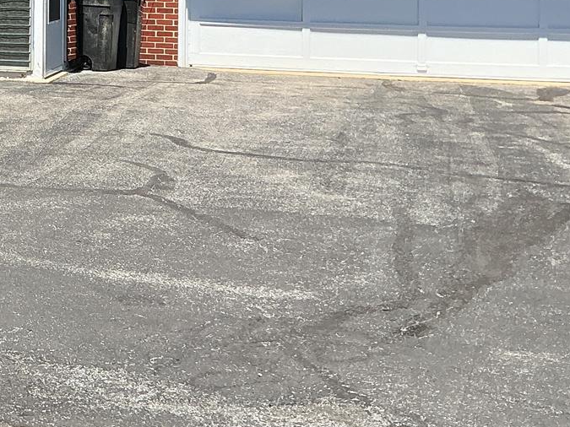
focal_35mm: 88
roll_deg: +0.1
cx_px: -176
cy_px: -53
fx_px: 1449
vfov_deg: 16.2
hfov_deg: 20.3
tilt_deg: -0.1
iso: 25
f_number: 1.8
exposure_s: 1/1195
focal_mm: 3
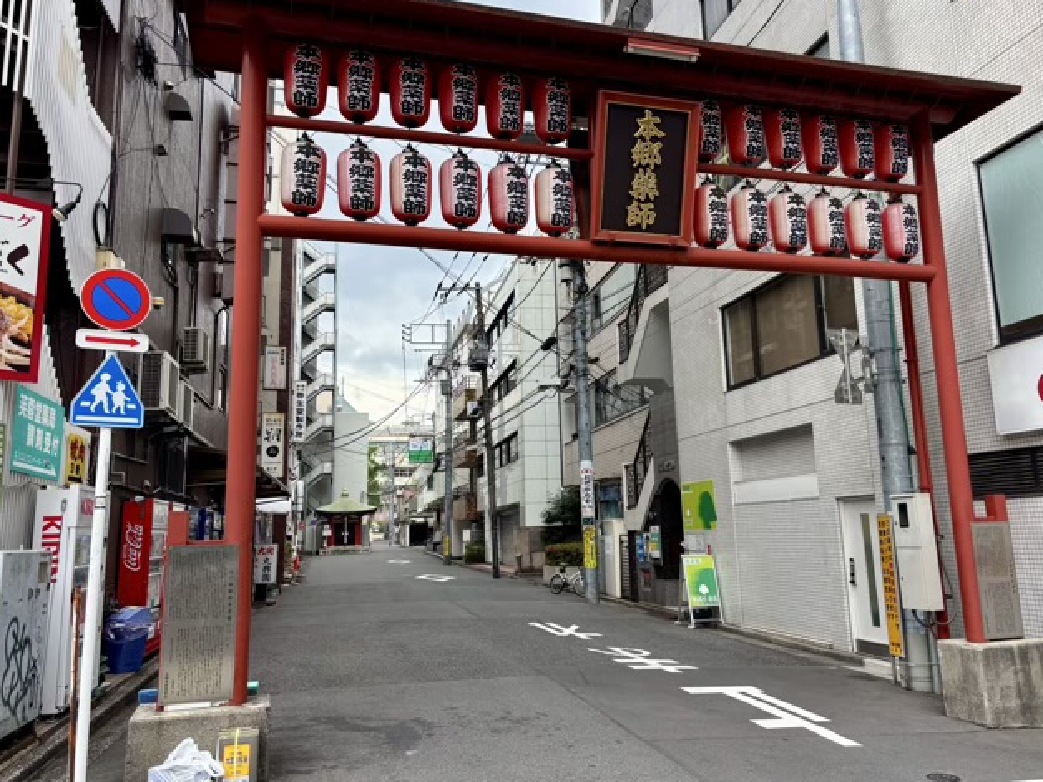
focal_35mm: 29
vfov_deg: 48.2
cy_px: 358
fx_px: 874
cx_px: 545
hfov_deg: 61.6
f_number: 1.6
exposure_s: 1/448
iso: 50
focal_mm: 5.96
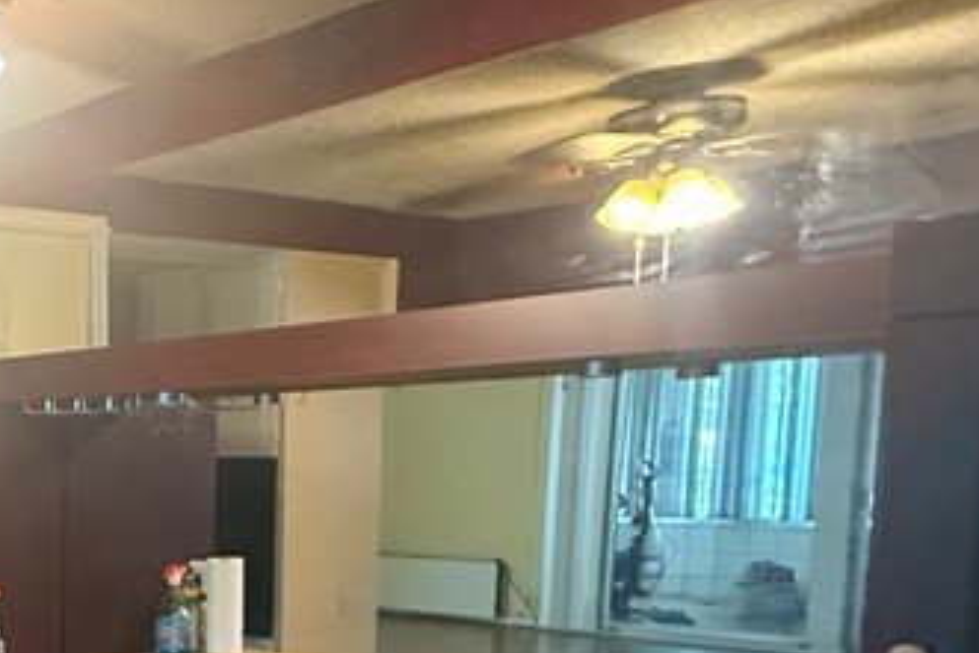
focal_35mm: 45
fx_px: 1224
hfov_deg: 34.2
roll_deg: +0.0
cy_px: 606
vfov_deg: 28.6
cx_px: -219
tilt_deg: -6.5
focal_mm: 2.22
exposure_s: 1/60
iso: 640
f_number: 2.2
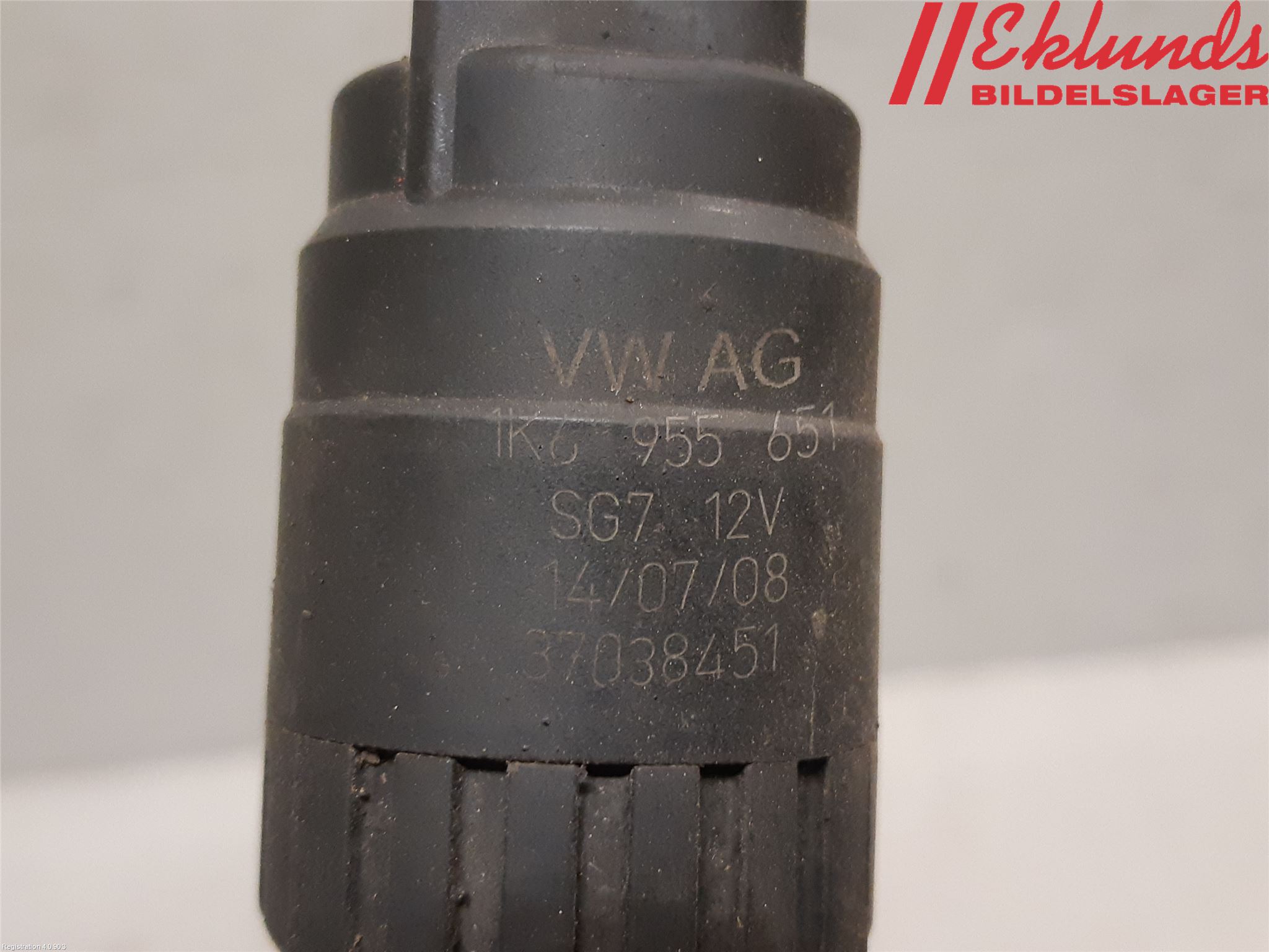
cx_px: 634
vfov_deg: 53.1
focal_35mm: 26
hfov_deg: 67.3
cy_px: 476
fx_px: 953
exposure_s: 1/50
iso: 250
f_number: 1.7
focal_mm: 3.93
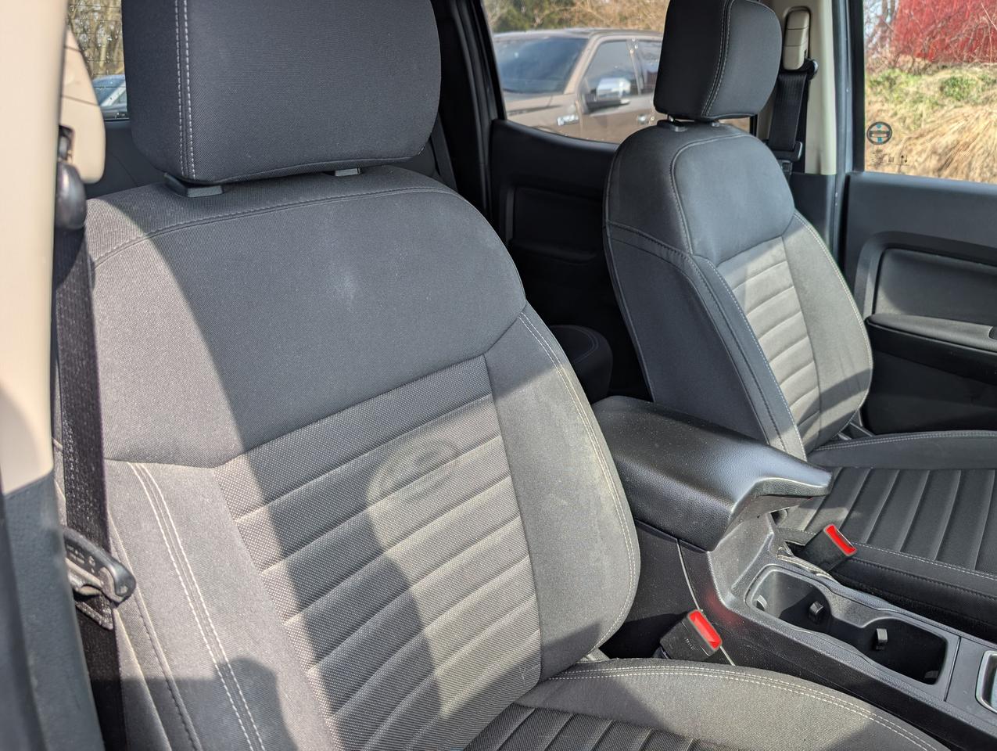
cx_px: 498
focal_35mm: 24
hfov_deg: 71.5
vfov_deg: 56.9
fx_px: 692
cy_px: 376
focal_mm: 6.9
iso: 16
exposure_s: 1/199
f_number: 1.68
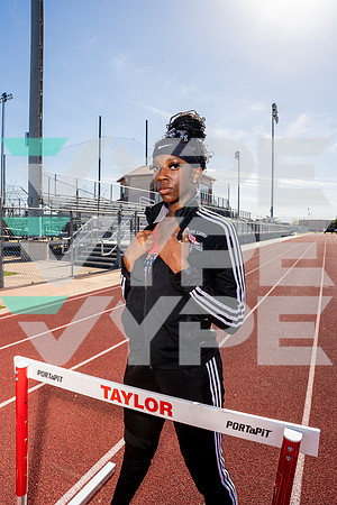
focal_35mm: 24
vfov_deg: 73.7
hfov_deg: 53.1
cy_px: 252
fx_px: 337
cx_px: 168
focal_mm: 24
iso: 160
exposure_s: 1/800
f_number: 8
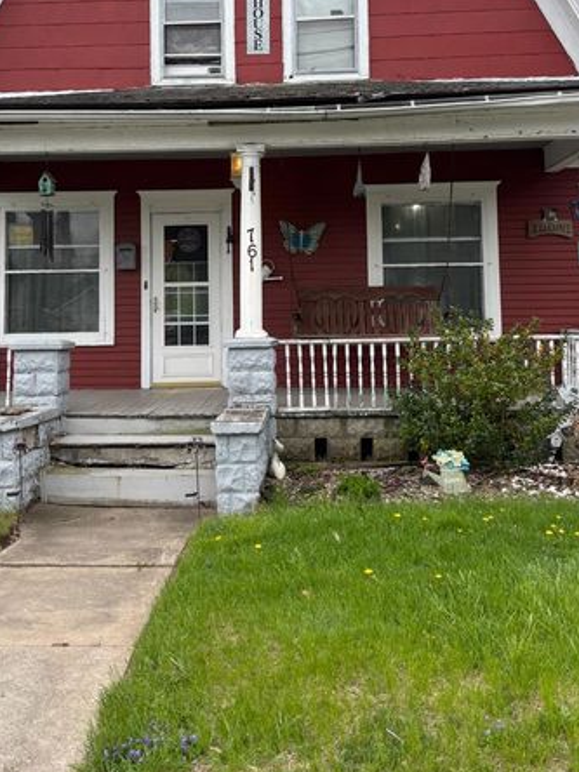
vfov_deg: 47.1
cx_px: 250
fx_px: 870
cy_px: 257
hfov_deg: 36.8
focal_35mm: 39
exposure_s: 1/121
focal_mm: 5.96
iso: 64
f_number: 1.6
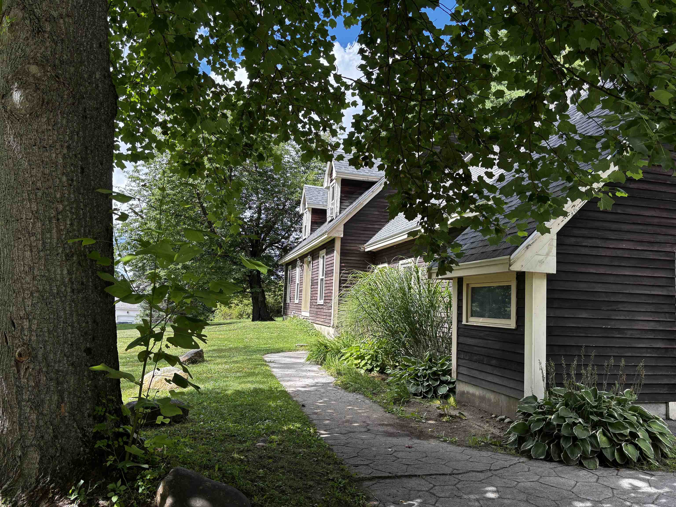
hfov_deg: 67.3
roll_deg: -2.1
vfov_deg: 53.1
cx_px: 338
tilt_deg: +5.6
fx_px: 508
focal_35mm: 26
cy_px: 254
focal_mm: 5.96
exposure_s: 1/591
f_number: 1.6
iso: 50
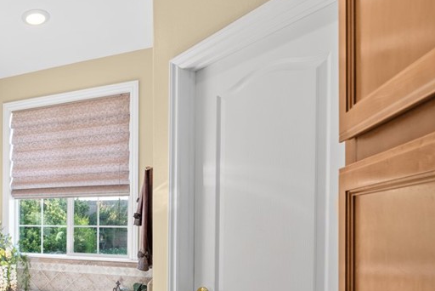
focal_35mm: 28
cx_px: 11
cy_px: 224
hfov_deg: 53.3
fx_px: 339
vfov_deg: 44.6
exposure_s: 1.3
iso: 100
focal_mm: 14
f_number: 9
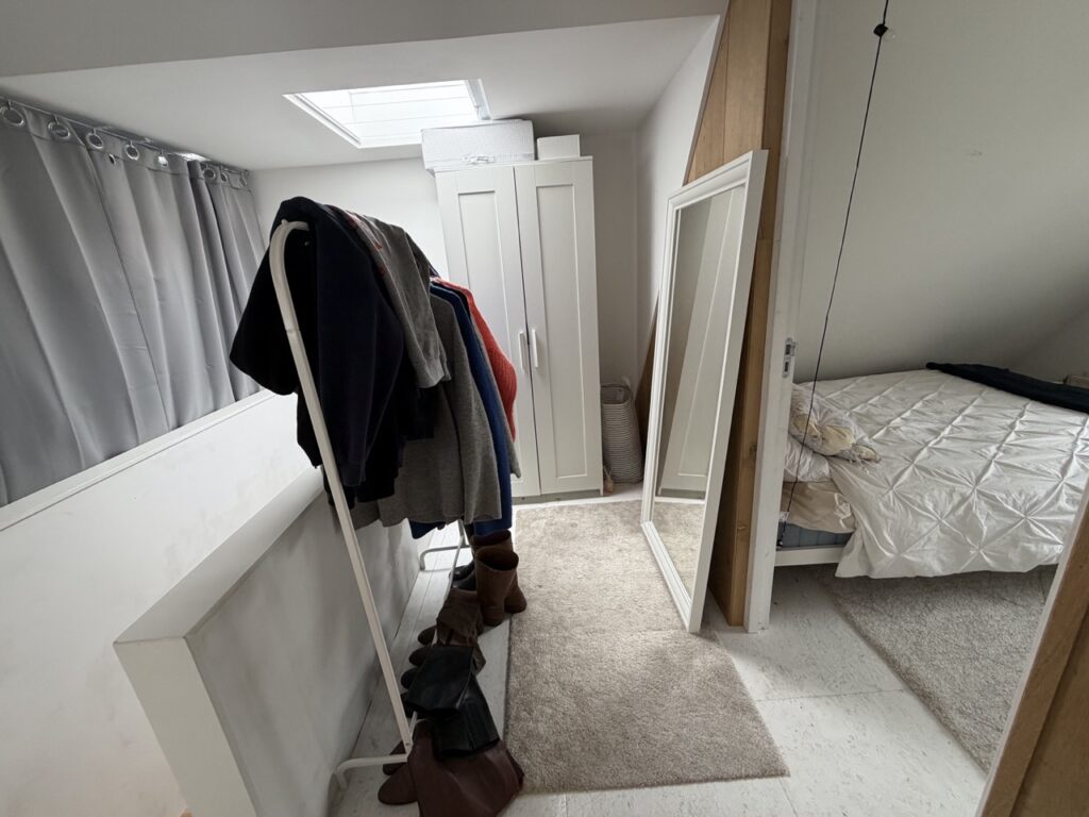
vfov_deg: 85.7
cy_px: 408
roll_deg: +5.4
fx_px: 440
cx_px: 544
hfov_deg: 102.1
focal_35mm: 14
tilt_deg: -17.4
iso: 200
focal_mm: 2.22
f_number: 2.2
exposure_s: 1/121
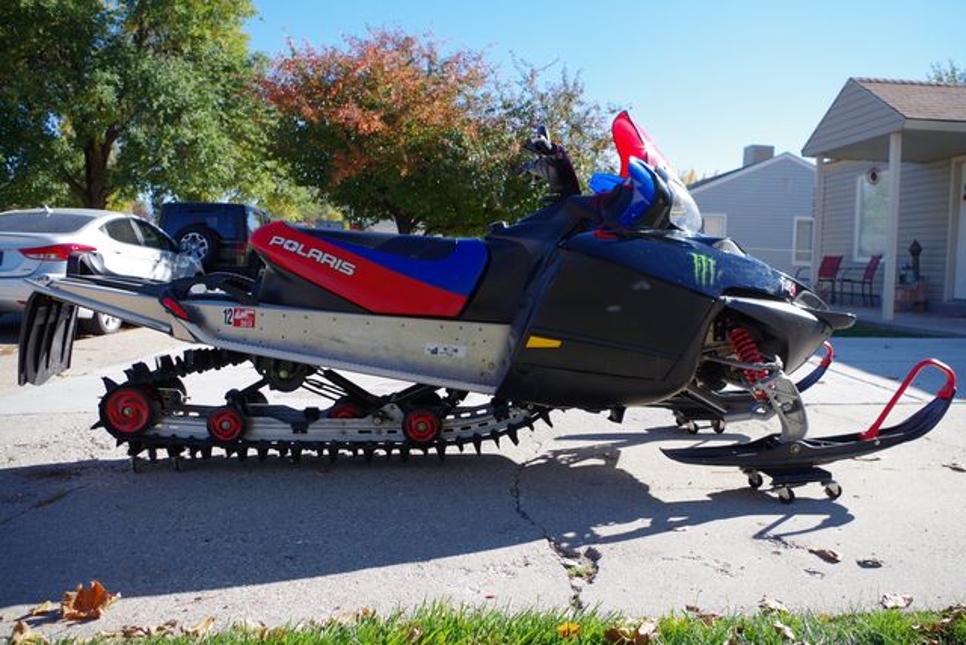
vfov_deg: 43.6
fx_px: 805
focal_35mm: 30
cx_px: 483
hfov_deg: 61.9
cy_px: 322
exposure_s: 1/320
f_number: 5
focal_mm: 20
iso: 200
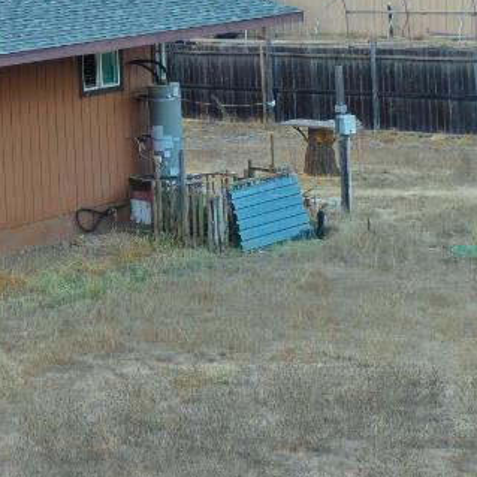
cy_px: -36
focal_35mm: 112
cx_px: -112
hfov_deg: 15.0
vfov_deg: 15.2
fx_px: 1746
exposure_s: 1/80
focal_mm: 10.26
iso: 100
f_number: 3.5
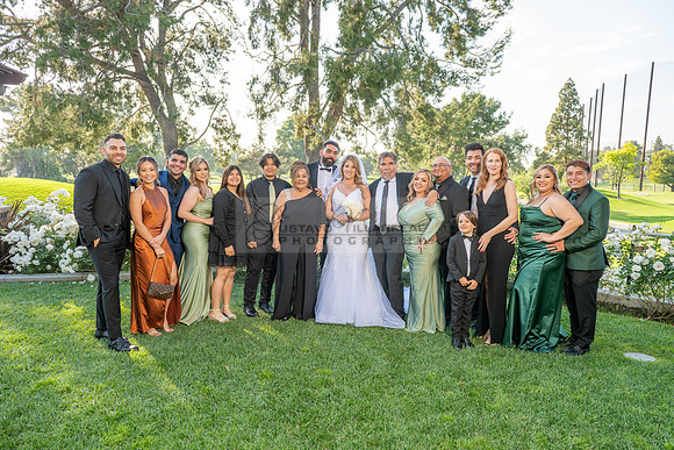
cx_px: 337
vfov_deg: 53.2
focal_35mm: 24
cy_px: 225
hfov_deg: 73.7
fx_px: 449
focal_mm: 24
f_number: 5.6
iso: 200
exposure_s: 1/200
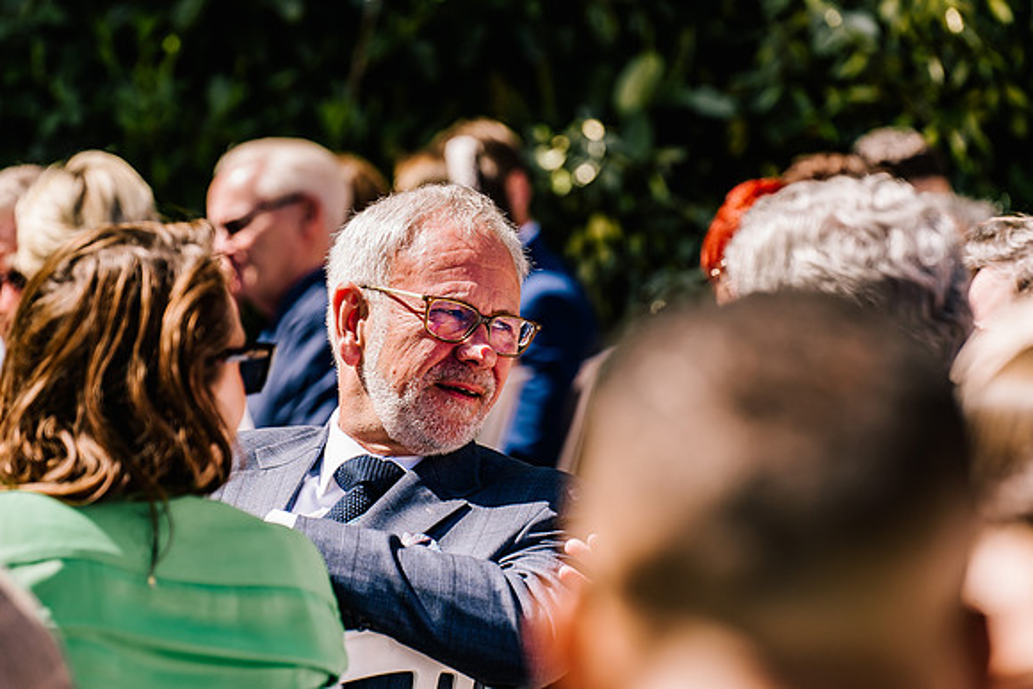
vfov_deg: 7.6
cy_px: 344
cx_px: 516
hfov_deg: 11.4
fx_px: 5166
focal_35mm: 180
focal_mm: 180
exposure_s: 1/1000
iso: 320
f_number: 5
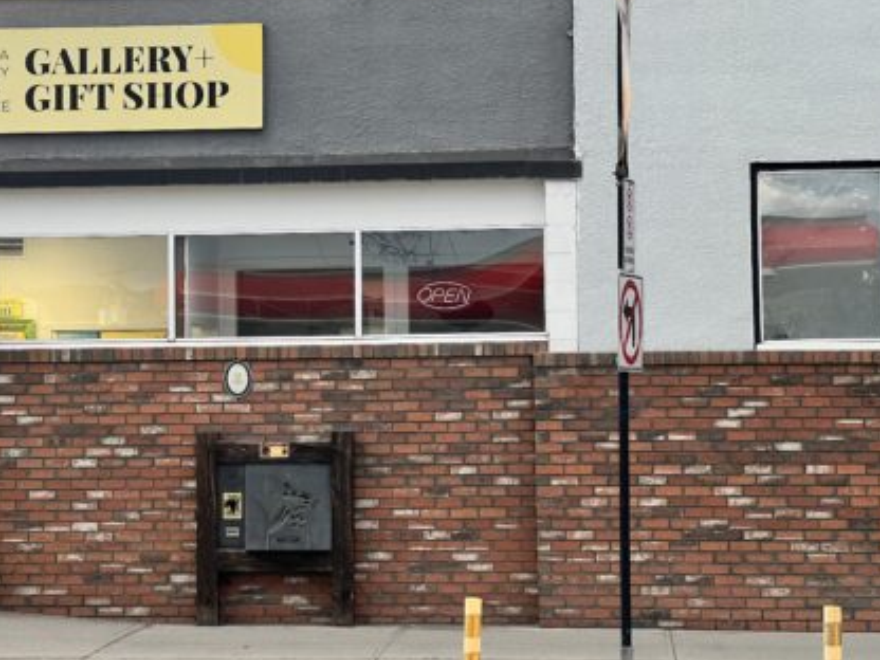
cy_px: 289
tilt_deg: +3.1
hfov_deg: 19.8
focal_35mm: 99
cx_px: 354
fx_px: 2517
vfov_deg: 14.9
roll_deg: +0.2
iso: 80
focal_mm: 9
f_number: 2.8
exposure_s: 1/99
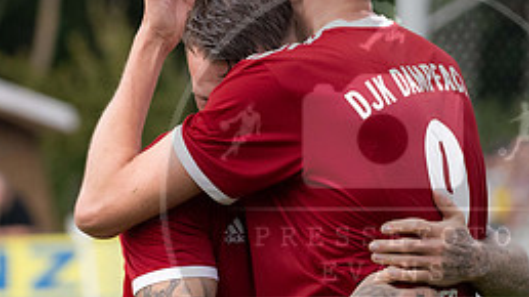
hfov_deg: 4.0
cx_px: 355
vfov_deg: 2.2
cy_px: 133
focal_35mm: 543
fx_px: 7615
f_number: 5.6
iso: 1600
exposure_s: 1/1600
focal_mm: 200
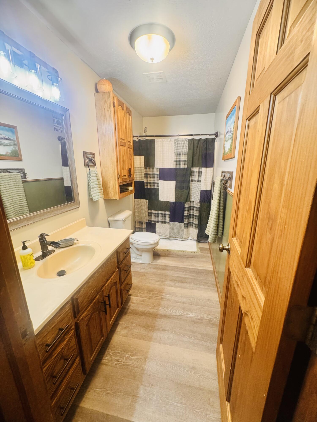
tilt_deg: -15.5
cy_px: 211
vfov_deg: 102.1
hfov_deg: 85.7
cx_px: 158
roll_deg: +0.4
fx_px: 171
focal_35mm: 14
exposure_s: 1/60
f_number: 2.2
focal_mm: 2.22
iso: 400
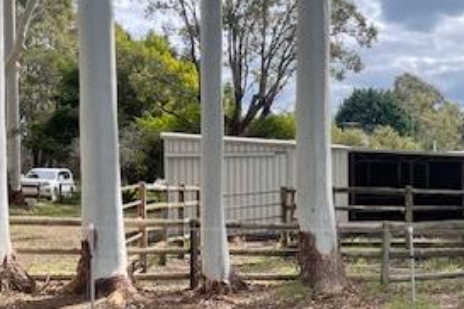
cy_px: 177
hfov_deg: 30.2
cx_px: 484
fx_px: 786
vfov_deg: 22.2
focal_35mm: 61
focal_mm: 5.1
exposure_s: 1/1667
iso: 32
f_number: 1.6
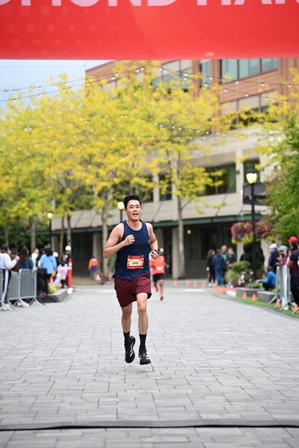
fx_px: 1369
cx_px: 150
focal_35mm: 110
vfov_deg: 18.6
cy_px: 224
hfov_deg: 12.5
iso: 640
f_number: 2.8
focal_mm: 110
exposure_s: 1/2000
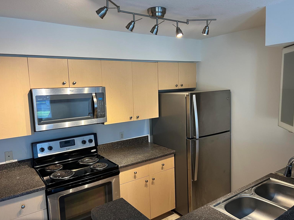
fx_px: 229
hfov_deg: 65.3
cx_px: 150
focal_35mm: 27
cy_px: 113
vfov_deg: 51.4
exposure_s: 1/60
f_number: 1.5
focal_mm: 5.7
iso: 160
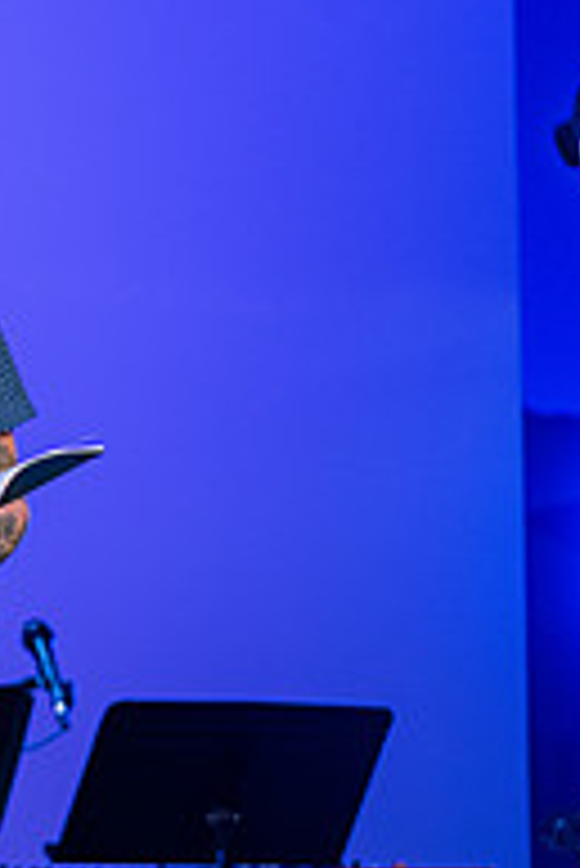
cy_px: 423
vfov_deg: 4.2
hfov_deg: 2.8
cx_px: -49
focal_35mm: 489
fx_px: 11795
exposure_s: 1/210
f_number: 2.8
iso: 800
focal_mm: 140
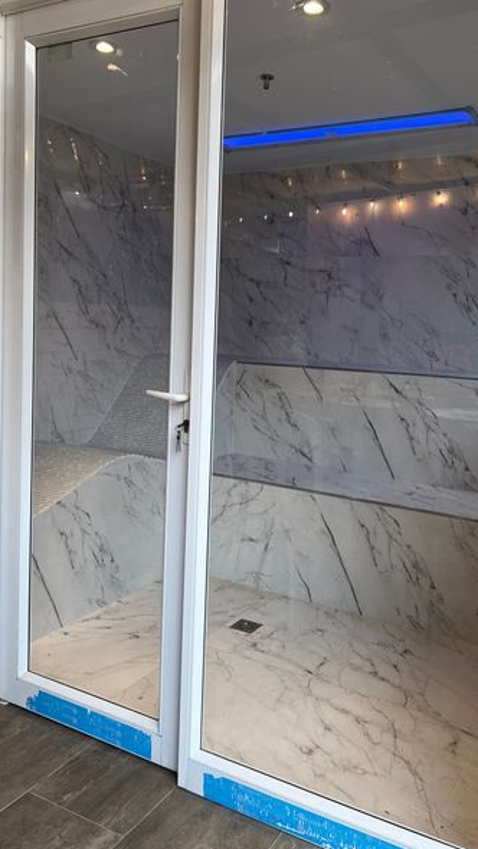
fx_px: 721
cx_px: 246
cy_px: 372
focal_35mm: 32
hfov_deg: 36.7
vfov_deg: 60.8
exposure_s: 1/120
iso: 50
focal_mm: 5.7
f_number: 1.5
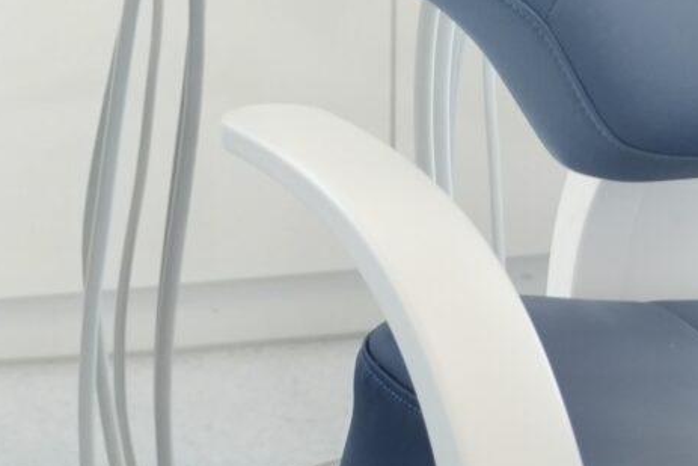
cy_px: -747
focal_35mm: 210
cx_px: 89
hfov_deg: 9.8
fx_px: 4073
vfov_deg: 6.2
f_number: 4
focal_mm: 38
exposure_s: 1/125
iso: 1250
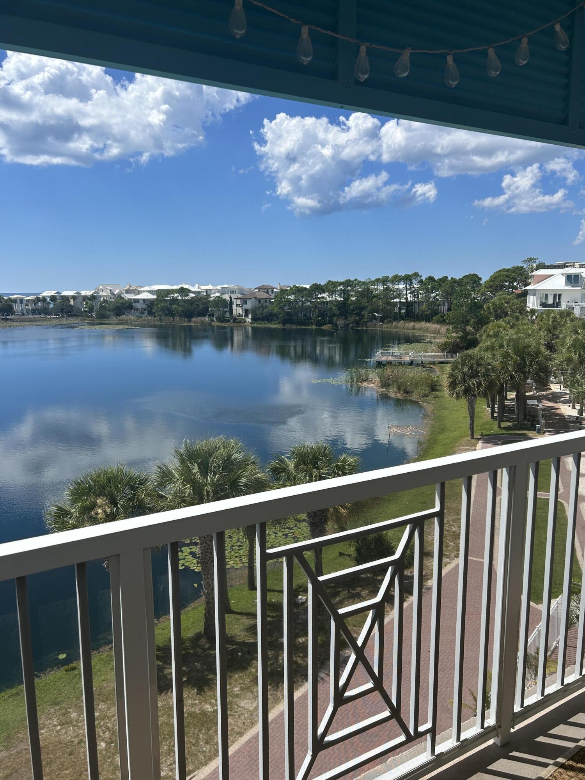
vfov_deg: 67.3
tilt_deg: -8.7
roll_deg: +0.3
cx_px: 292
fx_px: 586
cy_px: 390
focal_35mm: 26
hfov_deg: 53.1
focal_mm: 5.7
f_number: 1.5
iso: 50
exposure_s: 1/6579
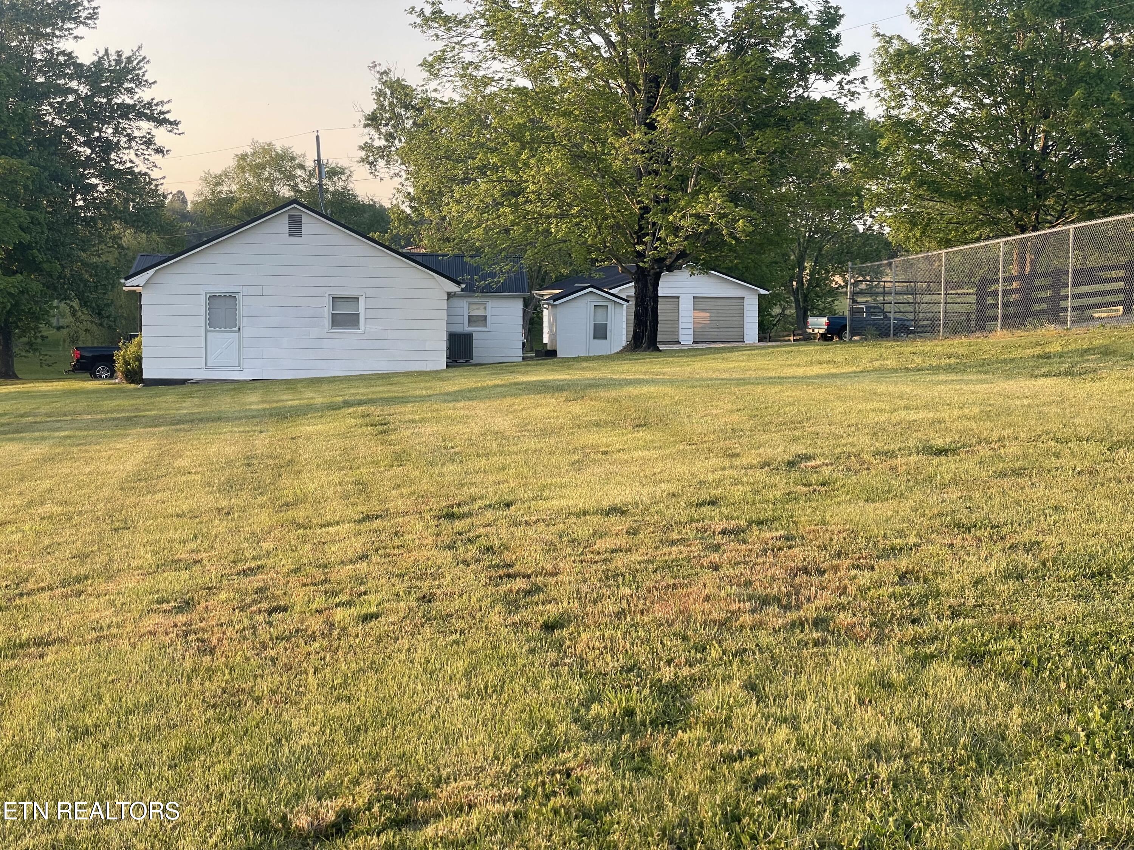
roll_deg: +0.1
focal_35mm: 52
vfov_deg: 28.0
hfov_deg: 36.8
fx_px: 1703
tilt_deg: -1.7
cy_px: 425
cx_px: 567
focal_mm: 6
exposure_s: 1/144
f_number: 2
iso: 25
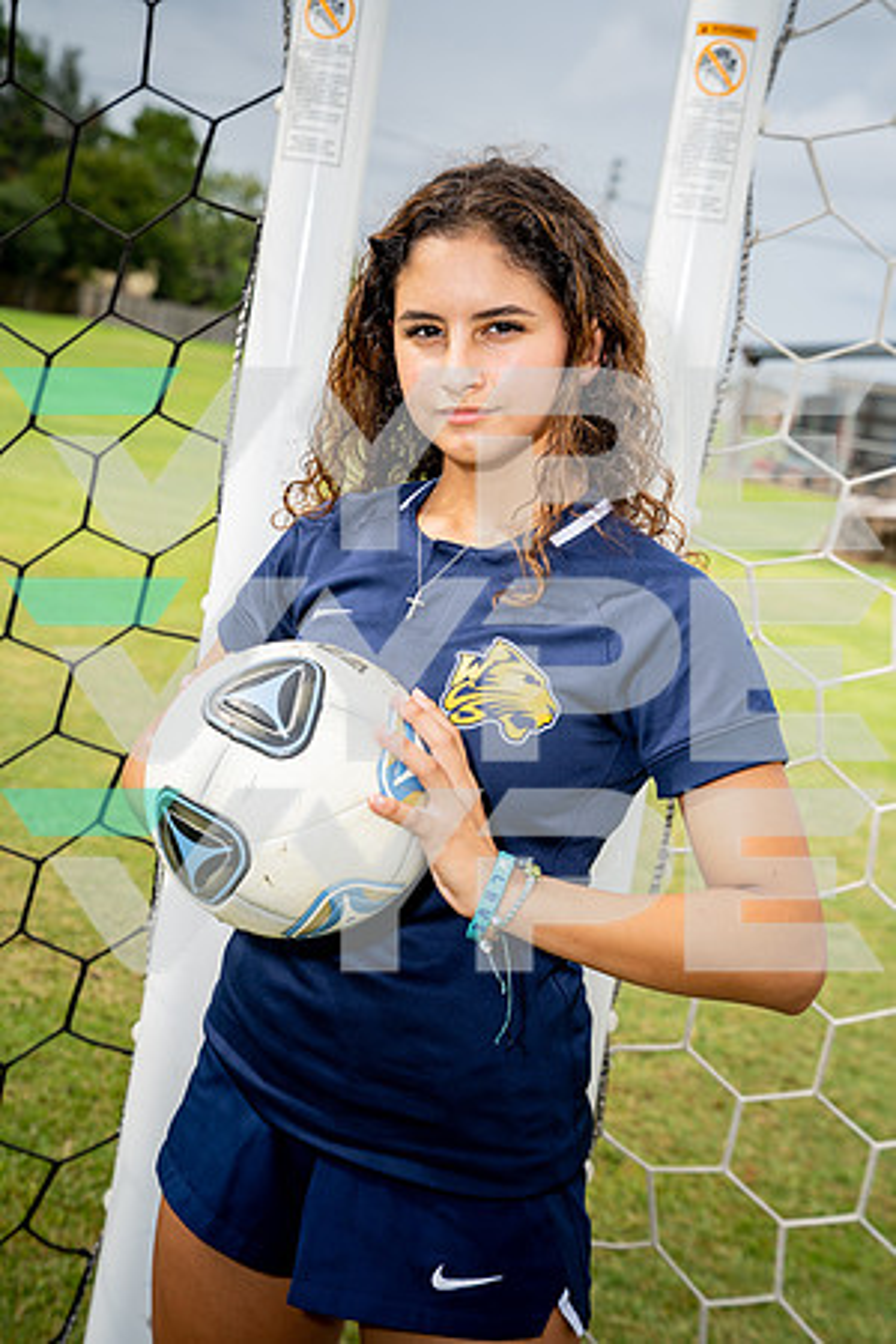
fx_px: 2389
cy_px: 672
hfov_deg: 21.2
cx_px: 448
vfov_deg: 31.4
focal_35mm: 64
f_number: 6.3
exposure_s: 1/250
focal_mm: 64
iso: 100
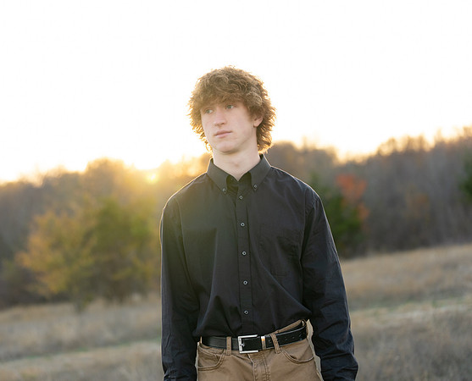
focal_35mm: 86
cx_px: 161
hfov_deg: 22.0
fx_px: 1207
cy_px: 174
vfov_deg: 17.9
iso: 400
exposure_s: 1/320
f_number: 2.8
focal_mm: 70
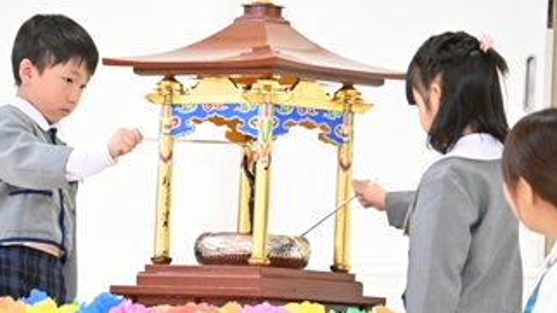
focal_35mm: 342
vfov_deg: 3.6
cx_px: 227
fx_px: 5045
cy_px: 191
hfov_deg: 6.3
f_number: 5.6
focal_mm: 175
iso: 16000
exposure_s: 1/1250
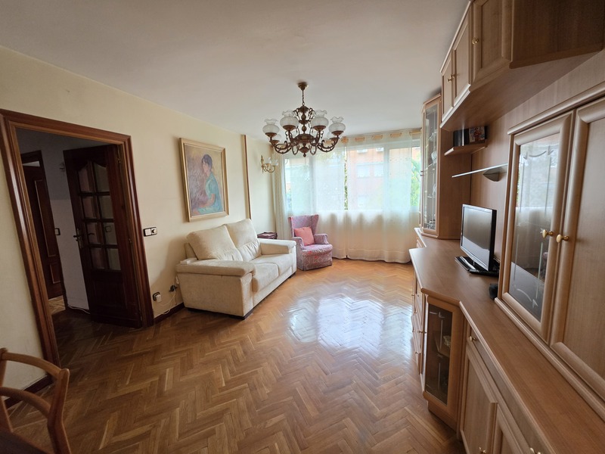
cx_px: 302
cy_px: 227
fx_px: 227
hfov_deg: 106.2
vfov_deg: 89.9
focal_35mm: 13
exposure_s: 1/50
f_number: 1.9
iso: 200
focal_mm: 2.2
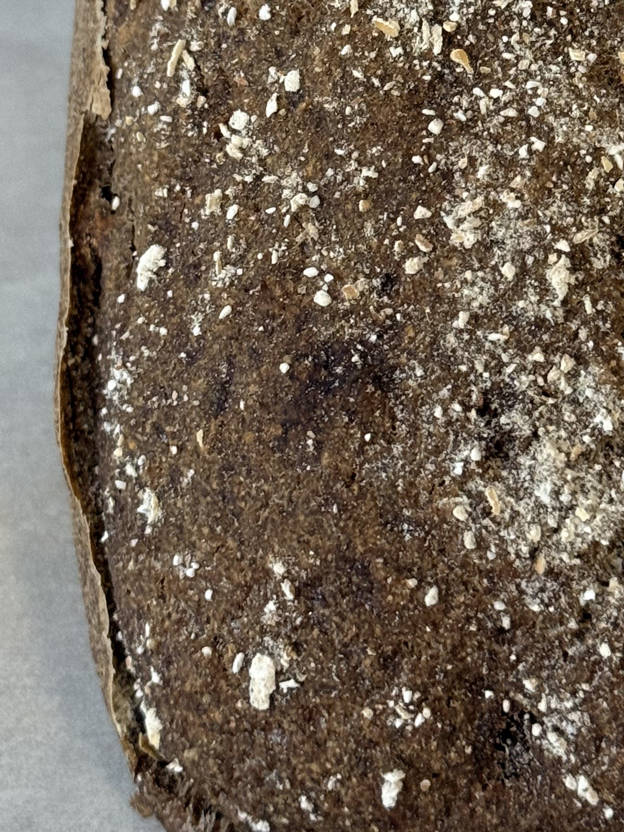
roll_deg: -3.5
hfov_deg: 12.3
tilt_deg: -43.0
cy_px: 61
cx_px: 475
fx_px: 2884
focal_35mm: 120
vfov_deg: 16.2
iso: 250
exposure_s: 1/53
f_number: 1.78
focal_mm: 6.76
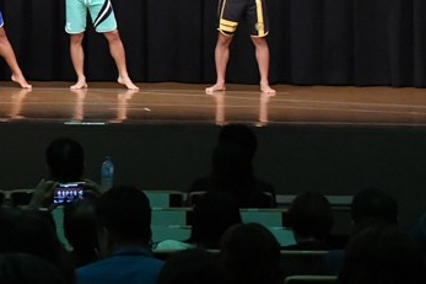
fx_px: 2460
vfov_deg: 6.6
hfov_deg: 9.8
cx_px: -41
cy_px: -31
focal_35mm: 208
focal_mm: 62
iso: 8000
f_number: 5.6
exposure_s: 1/400
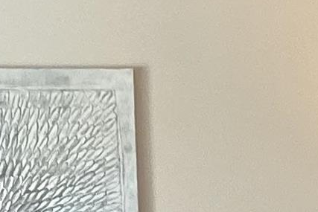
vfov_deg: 5.5
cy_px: 695
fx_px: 2050
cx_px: 375
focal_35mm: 232
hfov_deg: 8.8
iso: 200
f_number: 2.4
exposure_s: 1/60
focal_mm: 3.3
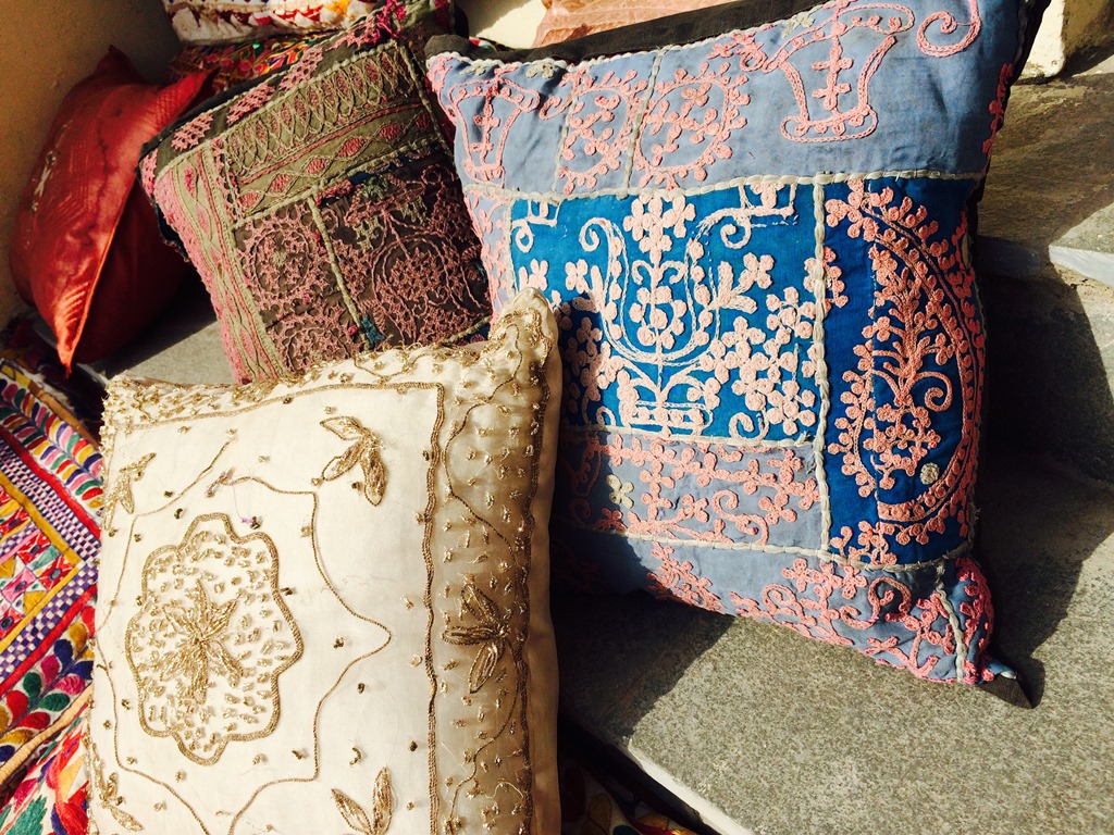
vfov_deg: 48.2
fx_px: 933
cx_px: 557
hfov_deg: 61.7
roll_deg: +21.9
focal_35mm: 29
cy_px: 418
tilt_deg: -37.1
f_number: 2.2
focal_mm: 4.15
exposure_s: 1/2933
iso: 32
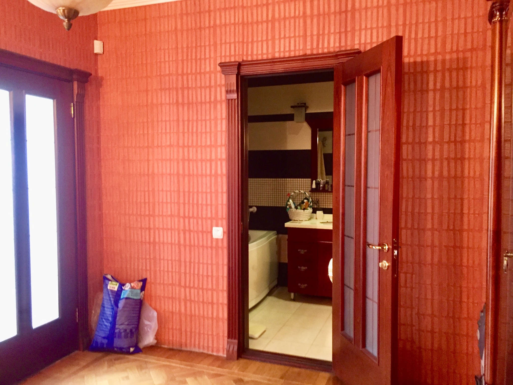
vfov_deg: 48.2
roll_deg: -0.7
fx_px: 430
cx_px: 256
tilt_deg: -2.5
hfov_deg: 61.7
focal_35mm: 29
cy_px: 192
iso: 320
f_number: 2.2
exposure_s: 1/17
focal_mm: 4.15
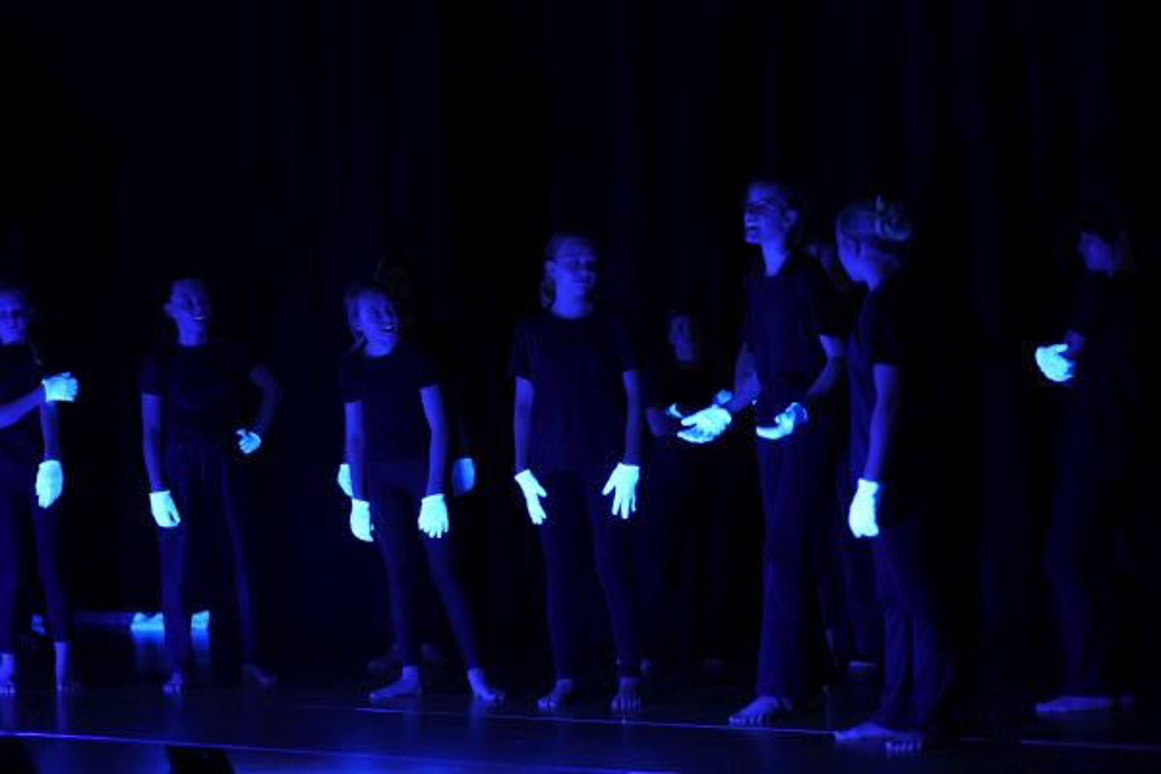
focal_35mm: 85
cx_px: 580
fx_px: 2741
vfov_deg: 16.1
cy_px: 387
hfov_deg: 23.9
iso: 6400
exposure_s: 1/80
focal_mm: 85
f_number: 1.8
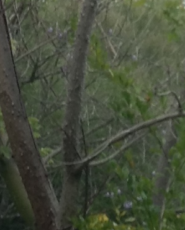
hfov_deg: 6.9
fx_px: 1532
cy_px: -87
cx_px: 63
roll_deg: +1.7
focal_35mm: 224
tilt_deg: +6.7
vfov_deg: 8.5
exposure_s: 1/24
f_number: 2.4
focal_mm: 3.3
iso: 32
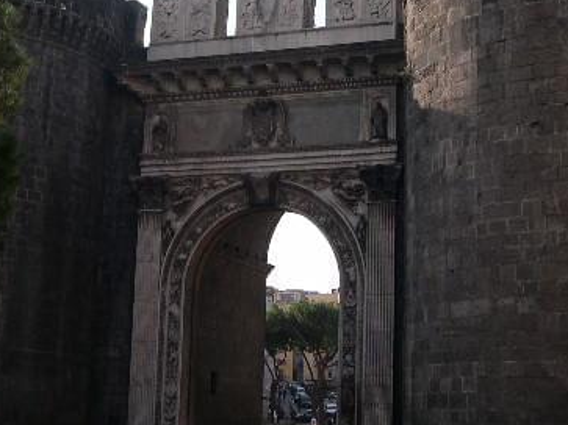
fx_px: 1099
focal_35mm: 67
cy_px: 141
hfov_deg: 29.0
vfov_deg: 21.8
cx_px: 304
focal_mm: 8
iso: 100
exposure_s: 1/129
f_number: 7.6
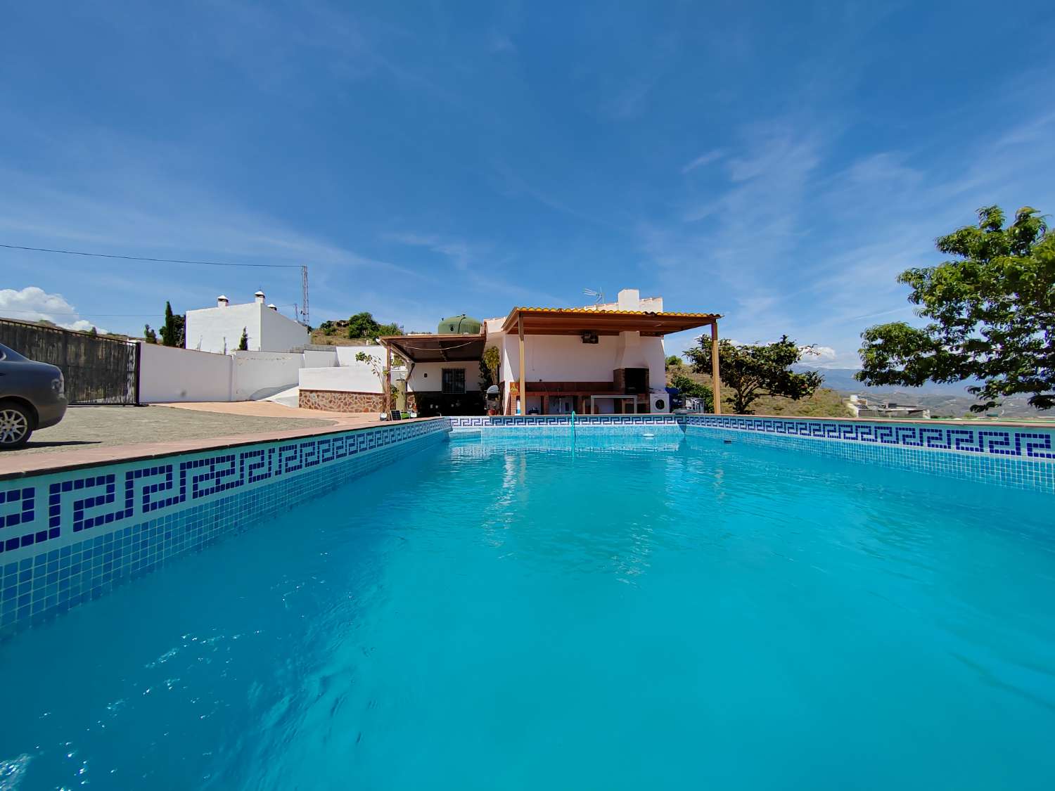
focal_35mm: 13
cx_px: 528
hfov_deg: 106.2
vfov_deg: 89.9
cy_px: 396
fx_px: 396
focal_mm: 2.16
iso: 100
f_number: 2.2
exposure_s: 1/1500
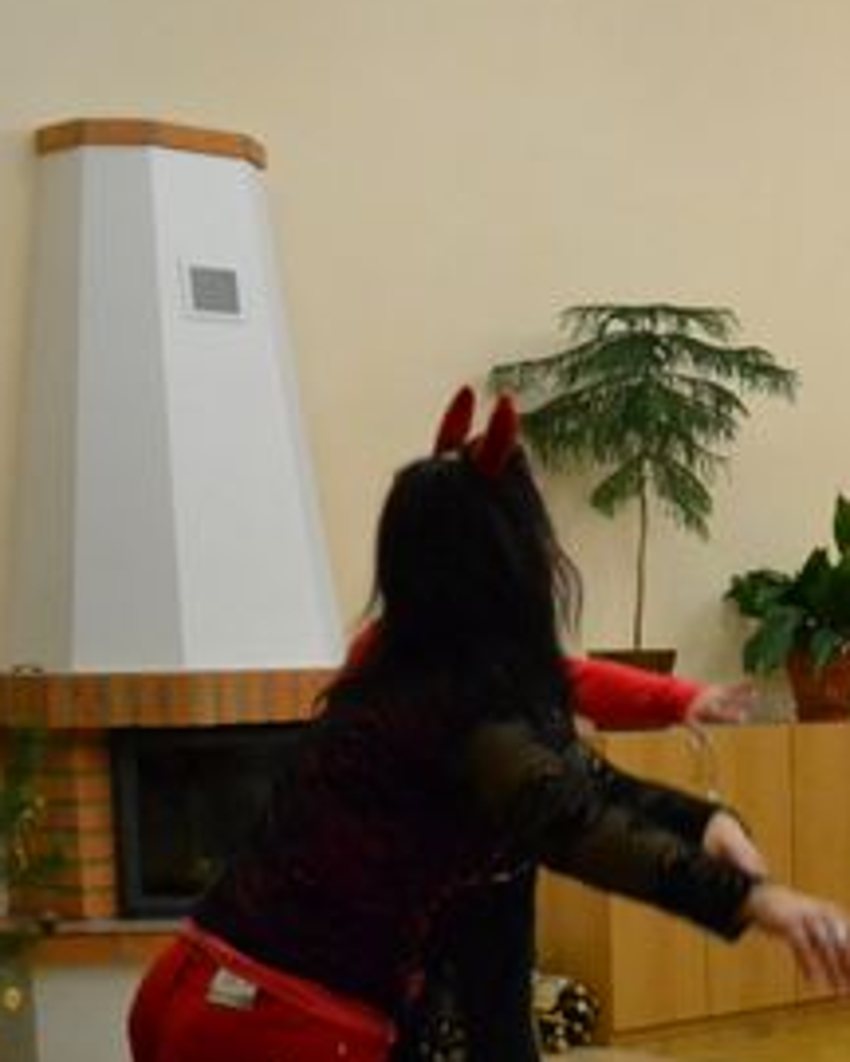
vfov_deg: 24.8
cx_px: 1306
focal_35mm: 75
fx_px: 2358
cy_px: 897
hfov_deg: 18.0
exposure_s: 1/160
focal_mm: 18
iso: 3200
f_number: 3.5
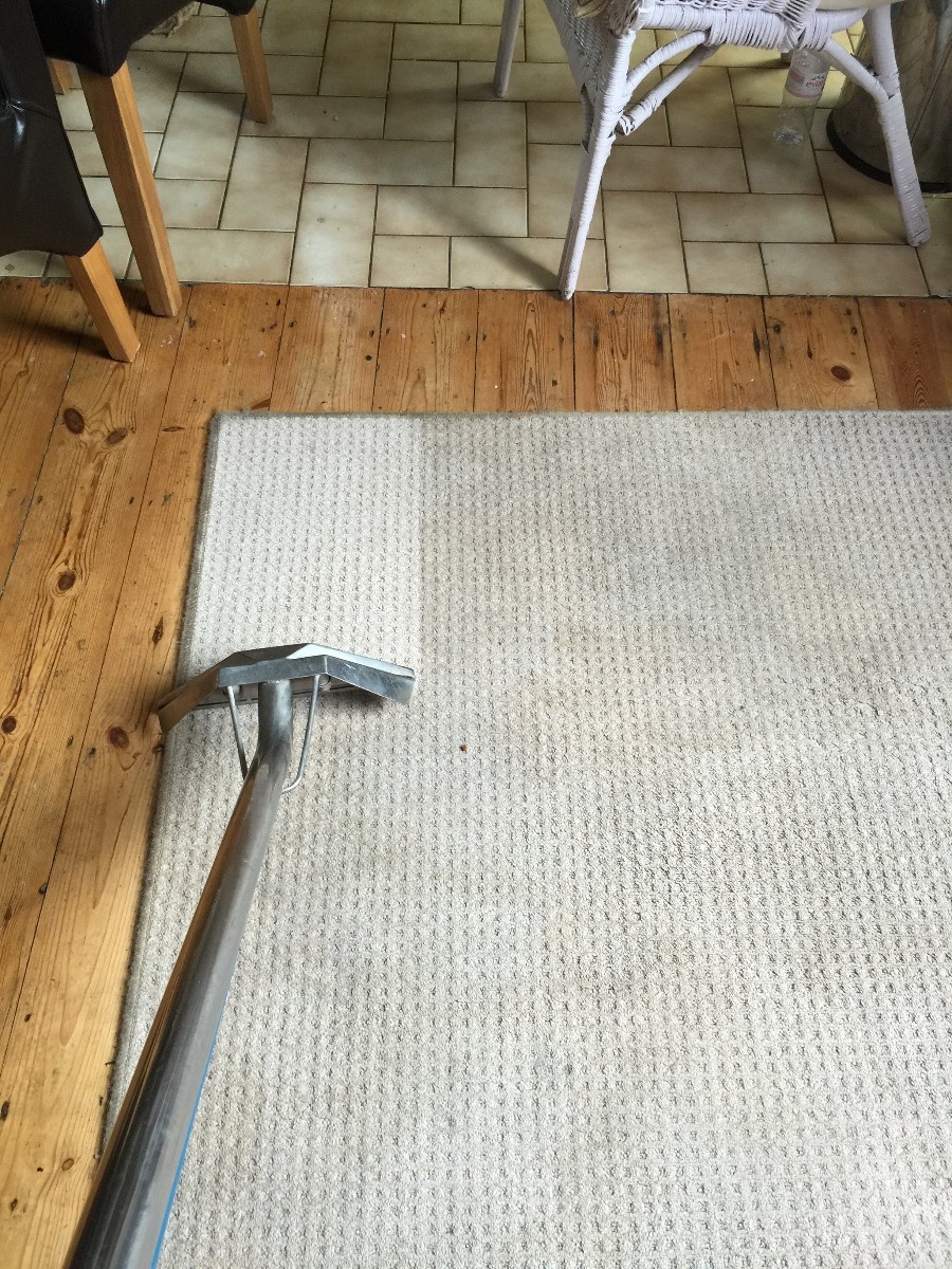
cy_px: 634
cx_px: 476
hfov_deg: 48.2
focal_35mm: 29
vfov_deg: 61.7
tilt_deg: -58.5
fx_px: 1063
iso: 40
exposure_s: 1/15
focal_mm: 4.15
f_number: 2.2
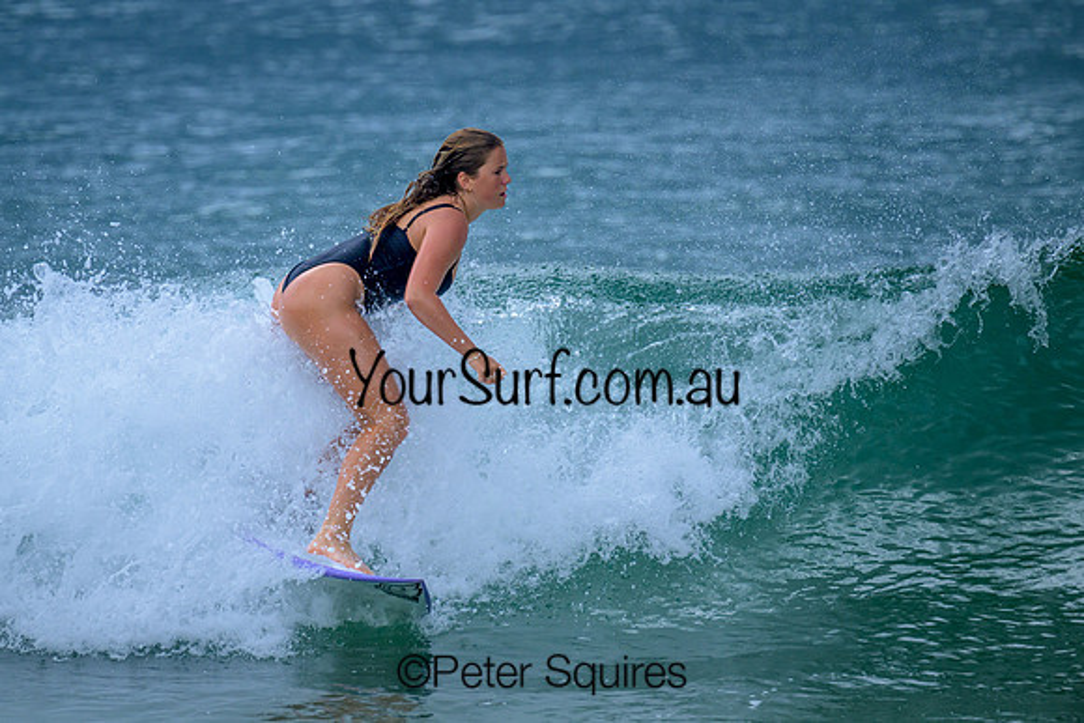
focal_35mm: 640
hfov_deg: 3.2
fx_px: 19272
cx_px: 465
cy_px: 310
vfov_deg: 2.2
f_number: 8
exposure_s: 1/2000
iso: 900
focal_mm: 560
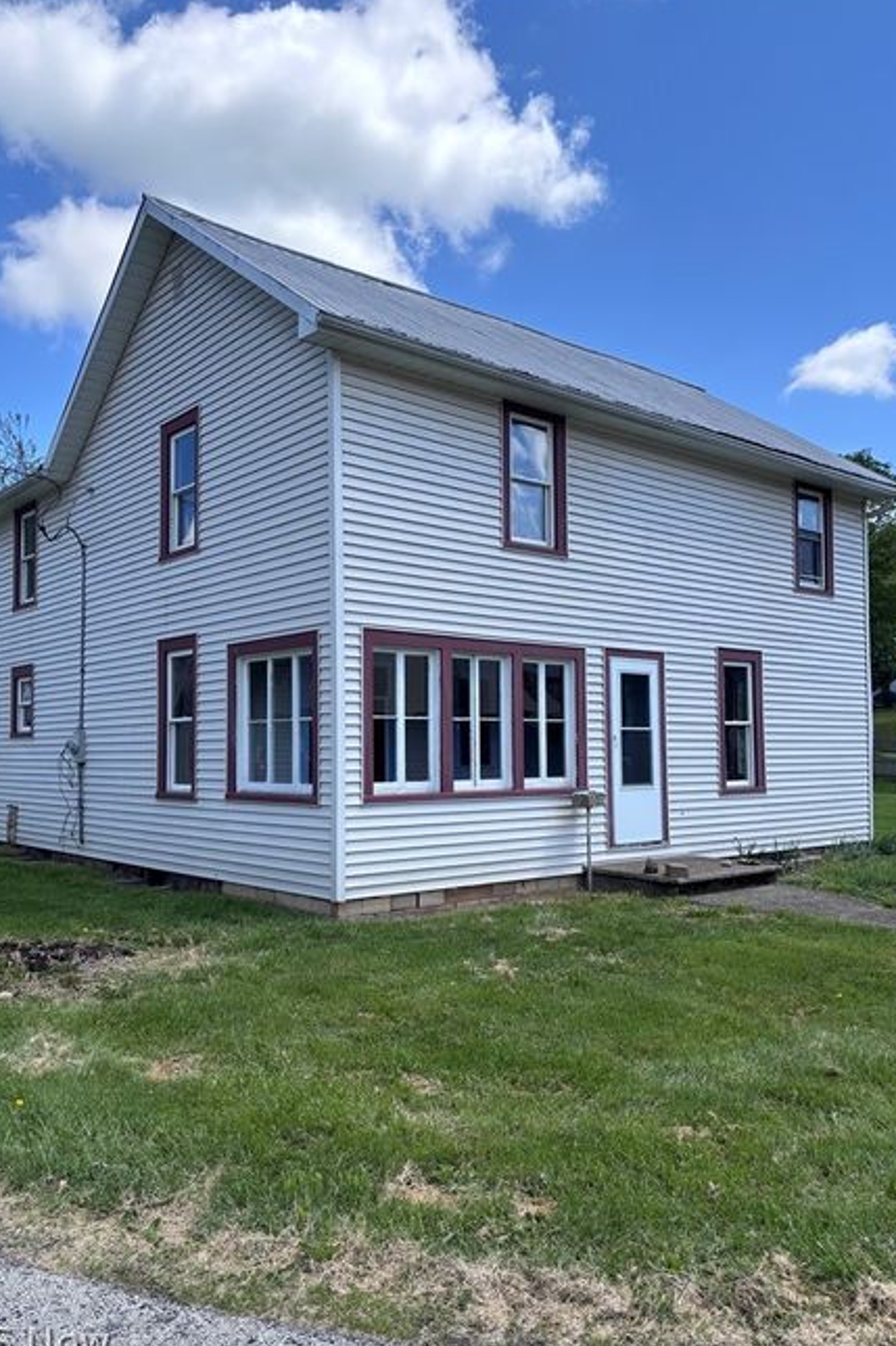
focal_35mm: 28
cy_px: 676
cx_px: 445
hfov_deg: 46.4
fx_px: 1046
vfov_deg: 65.5
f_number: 1.6
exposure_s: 1/2639
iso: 50
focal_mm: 5.96
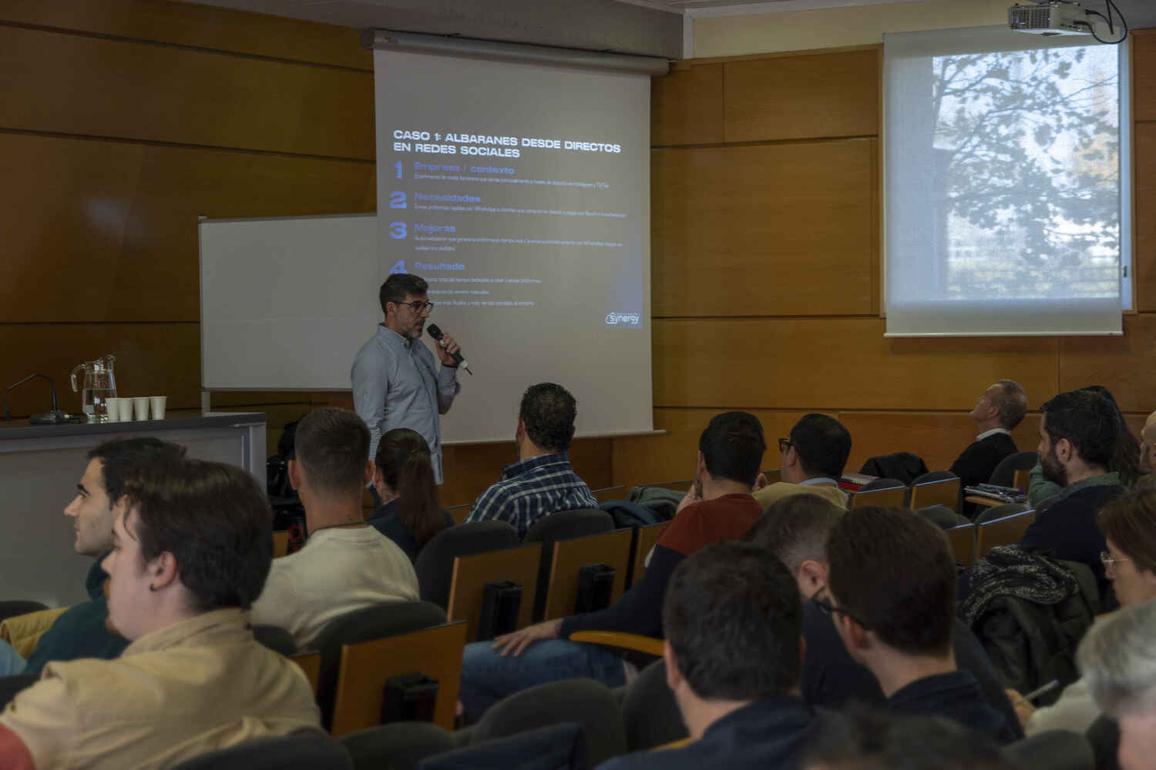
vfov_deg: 18.2
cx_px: 578
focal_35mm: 75
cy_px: 385
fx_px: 2408
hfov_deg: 27.0
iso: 160
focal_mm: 50
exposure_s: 1/25
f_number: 5.6
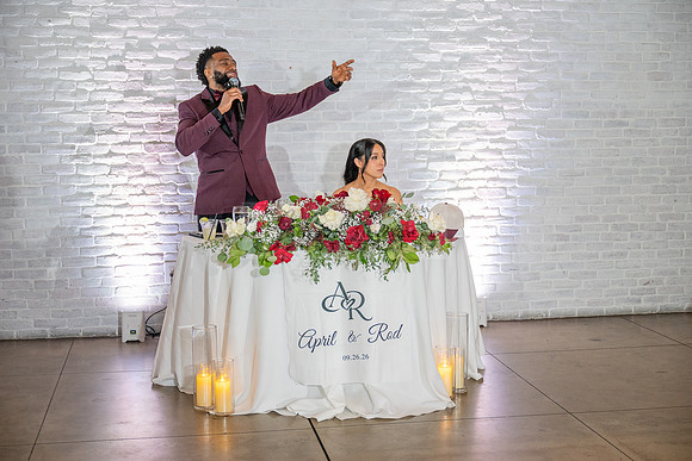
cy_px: 230
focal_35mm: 53
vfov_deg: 25.5
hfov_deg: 37.5
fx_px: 1019
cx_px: 346
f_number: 2.8
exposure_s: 1/200
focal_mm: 53
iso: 2000
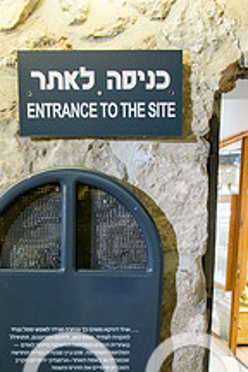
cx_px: 84
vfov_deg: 35.5
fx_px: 517
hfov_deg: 26.8
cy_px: 379
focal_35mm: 50
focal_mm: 24
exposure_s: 1/50
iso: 1600
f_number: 3.5
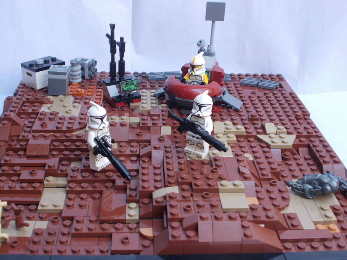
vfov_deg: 29.1
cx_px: 174
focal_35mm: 50
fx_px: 501
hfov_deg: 38.2
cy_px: 130
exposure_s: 1/30
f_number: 4.5
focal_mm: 9
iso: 160
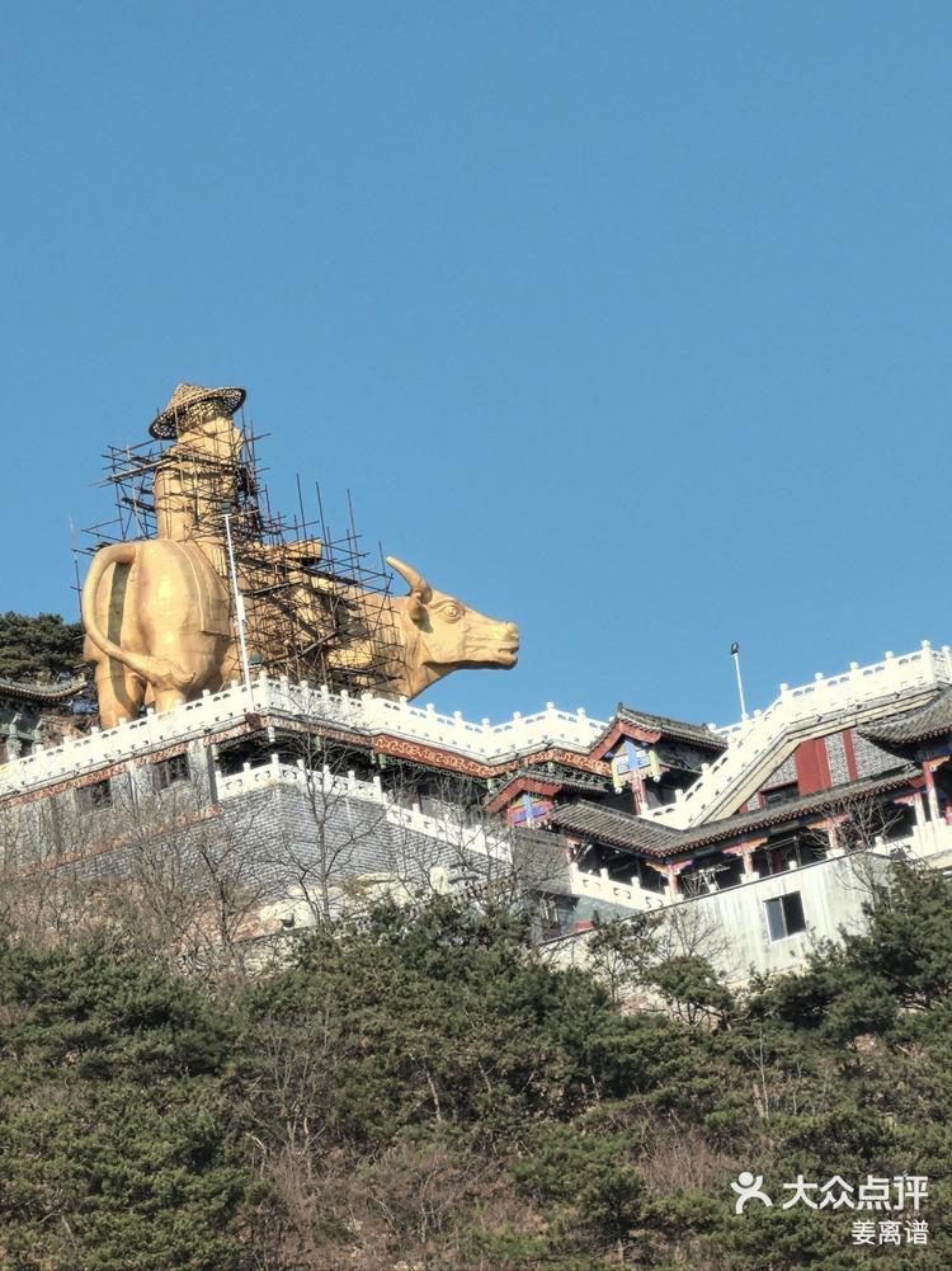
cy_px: 636
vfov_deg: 13.4
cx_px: 476
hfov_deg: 10.1
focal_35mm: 147
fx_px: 5394
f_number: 3
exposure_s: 1/1000
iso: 50
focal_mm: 14.6
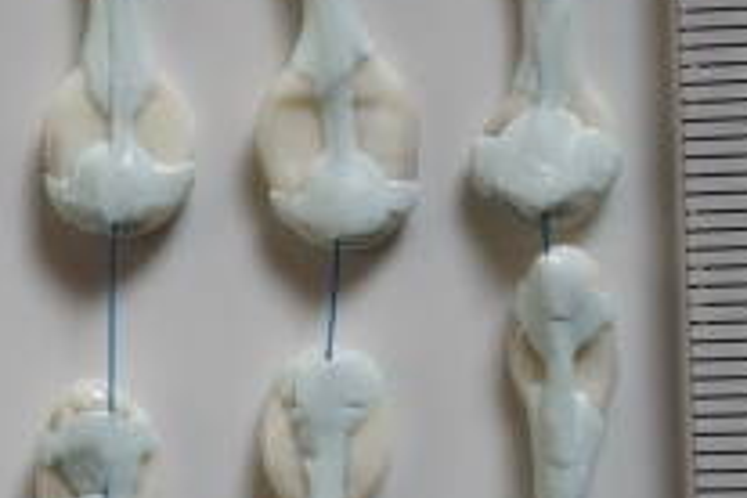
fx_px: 2884
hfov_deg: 14.3
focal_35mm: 139
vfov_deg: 9.9
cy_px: 337
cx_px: -152
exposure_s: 1/100
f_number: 5.6
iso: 200
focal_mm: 30
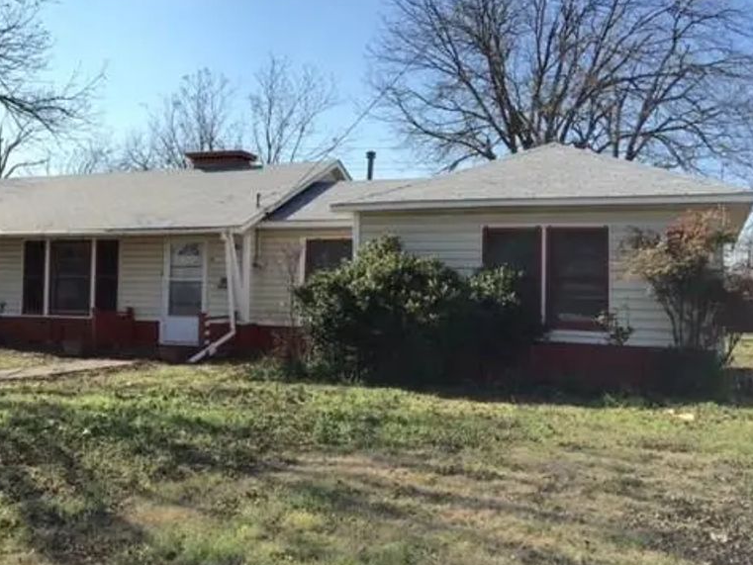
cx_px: 274
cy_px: 275
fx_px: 848
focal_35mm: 39
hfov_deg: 47.3
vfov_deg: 36.8
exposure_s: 1/2825
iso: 32
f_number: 2.2
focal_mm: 4.15
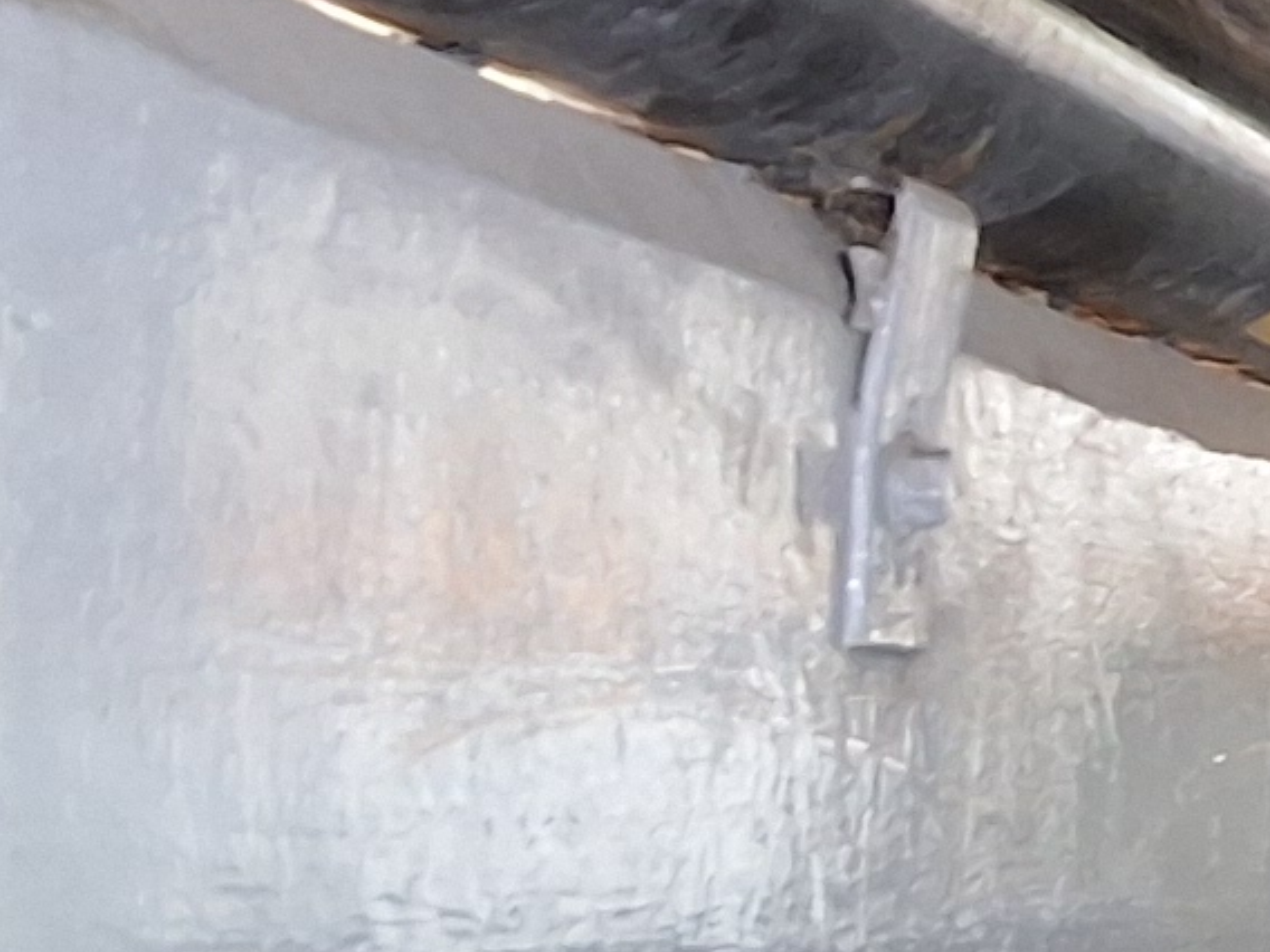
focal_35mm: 161
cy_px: -116
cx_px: 3023
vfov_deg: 9.1
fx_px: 5907
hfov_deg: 10.6
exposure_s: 1/40
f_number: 1.9
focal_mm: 2.91
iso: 64
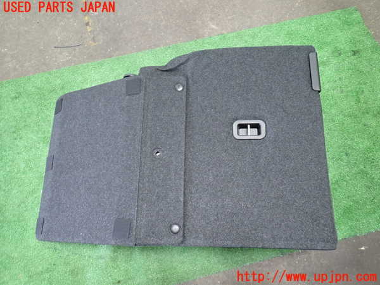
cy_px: 142
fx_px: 274
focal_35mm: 25
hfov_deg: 69.4
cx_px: 190
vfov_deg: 54.9
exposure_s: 1/30
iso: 320
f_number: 2
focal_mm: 4.5
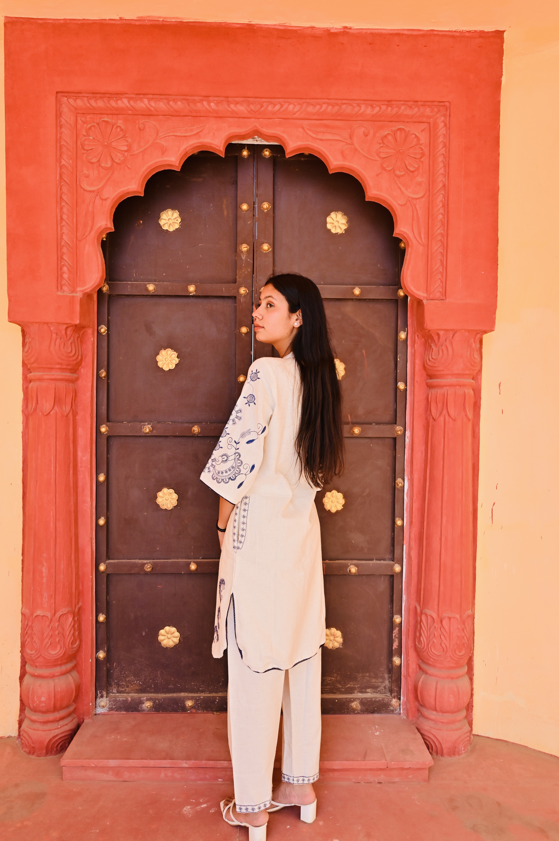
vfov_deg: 73.8
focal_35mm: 24
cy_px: 420
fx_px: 560
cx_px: 280
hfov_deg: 53.1
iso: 160
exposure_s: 1/125
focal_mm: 24
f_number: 9
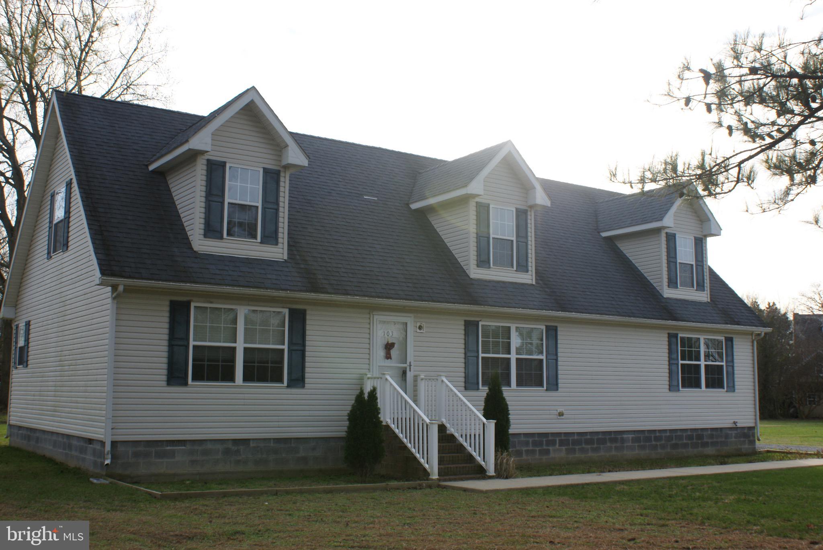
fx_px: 892
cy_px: 275
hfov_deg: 49.5
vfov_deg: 34.3
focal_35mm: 39
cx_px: 412
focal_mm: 26
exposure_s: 1/200
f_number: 10
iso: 200
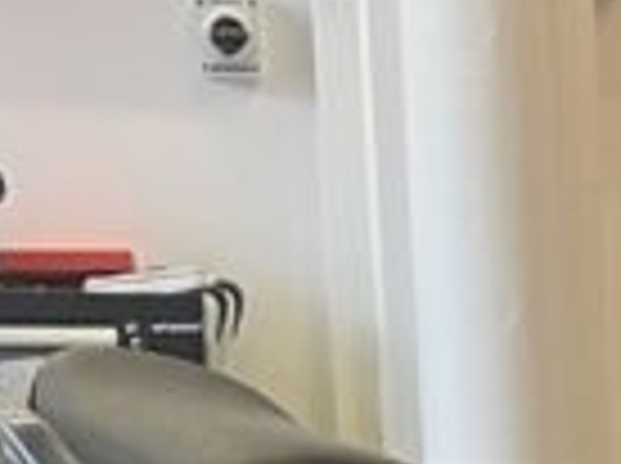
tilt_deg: -17.8
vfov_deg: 7.1
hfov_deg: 9.6
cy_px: 1261
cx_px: 1210
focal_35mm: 193
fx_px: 3456
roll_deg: -0.7
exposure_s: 1/50
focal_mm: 5.1
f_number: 1.6
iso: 80
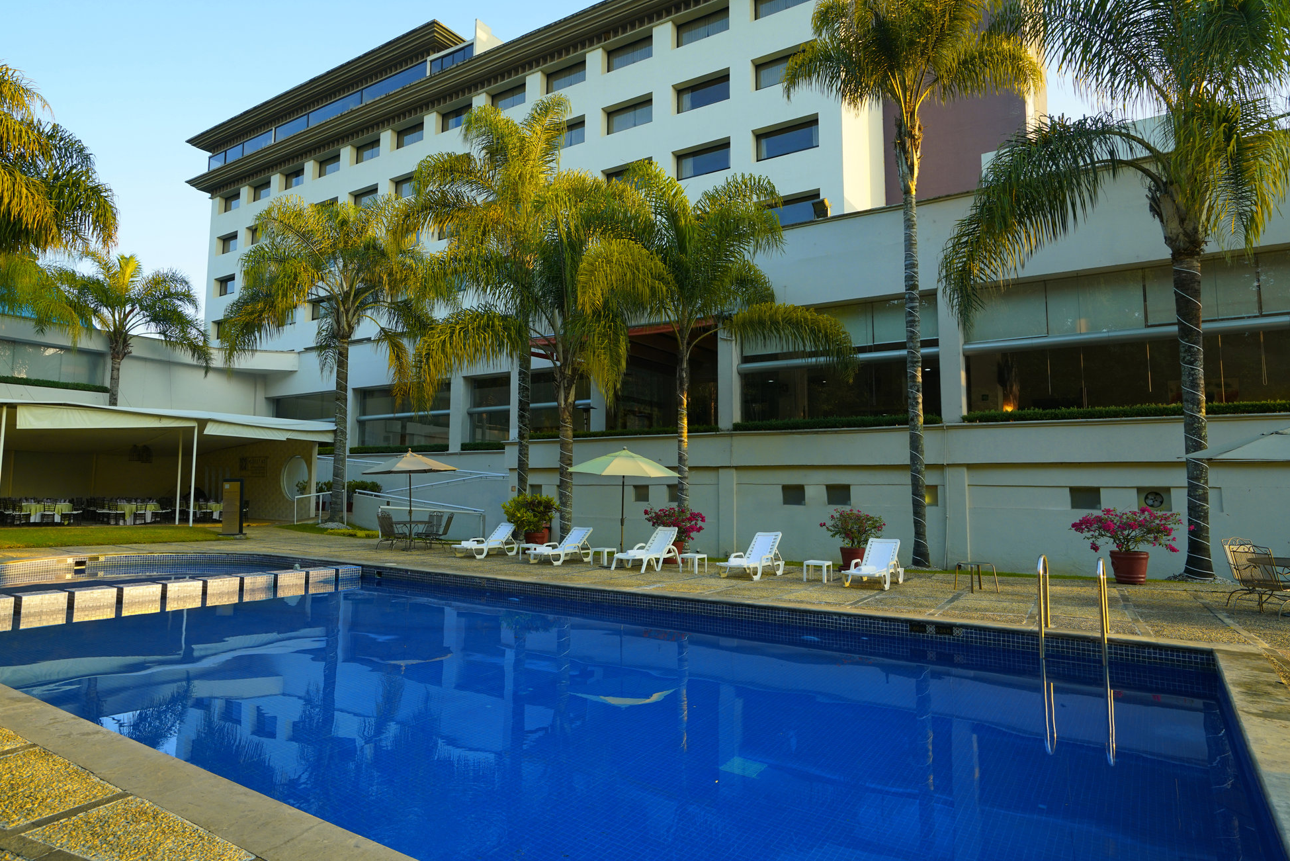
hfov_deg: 81.1
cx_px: 615
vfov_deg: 59.5
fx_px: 753
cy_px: 412
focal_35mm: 21
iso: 250
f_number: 6.3
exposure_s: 1/80
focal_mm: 20
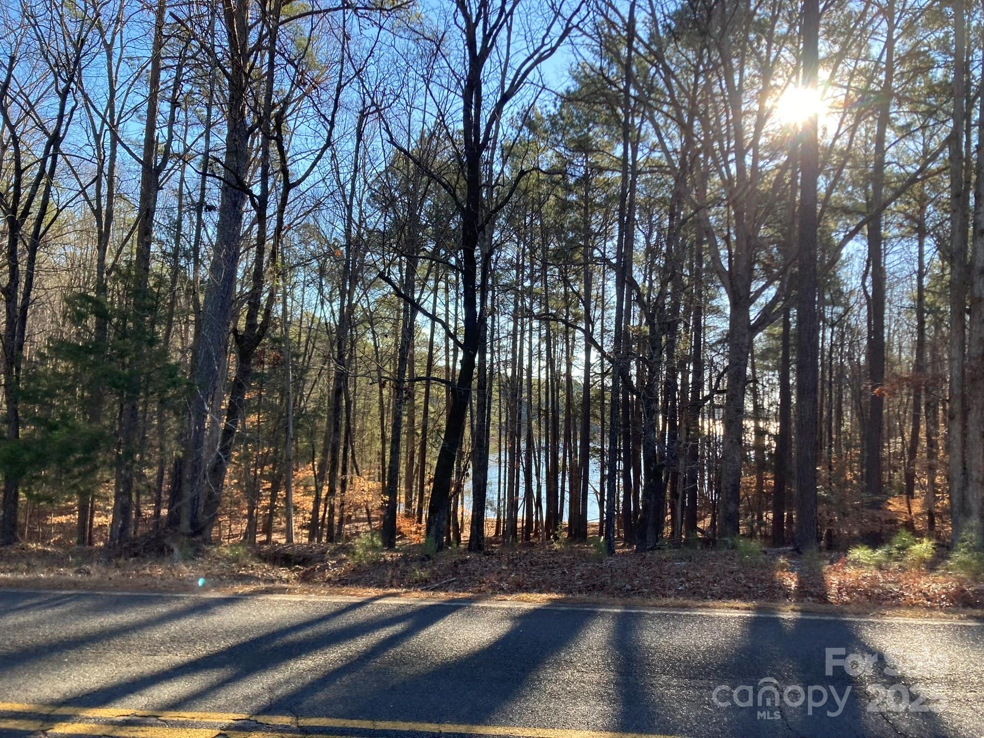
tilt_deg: +2.7
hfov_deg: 63.4
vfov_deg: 49.7
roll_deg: -2.0
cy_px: 369
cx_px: 492
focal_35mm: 28
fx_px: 796
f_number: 1.8
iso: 20
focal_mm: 3.99
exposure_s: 1/282
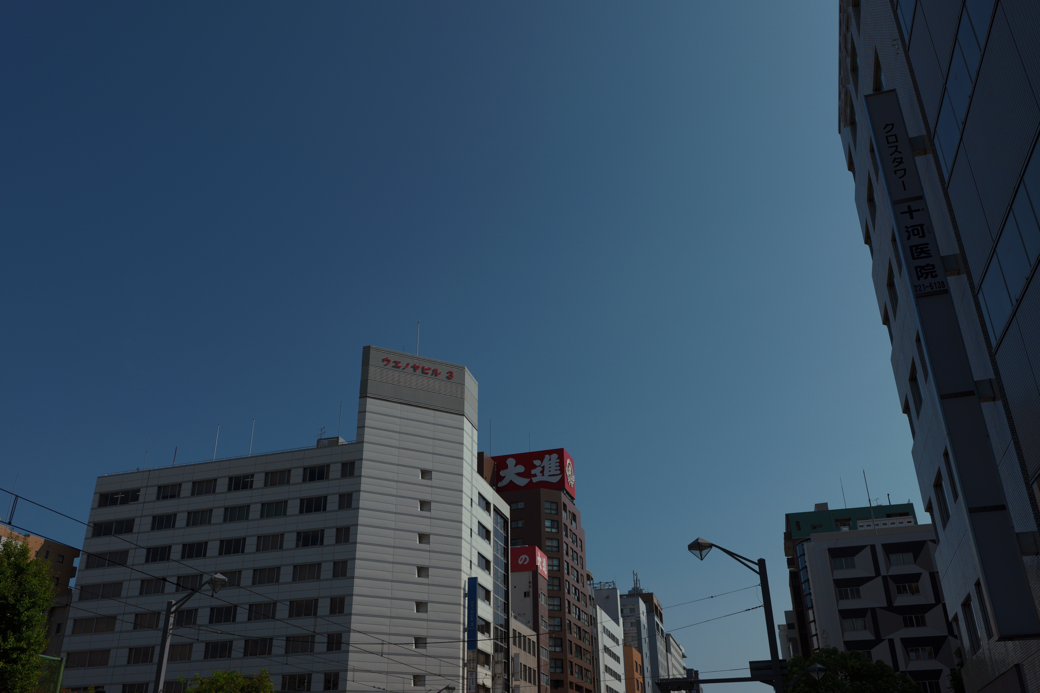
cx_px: 520
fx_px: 867
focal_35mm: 30
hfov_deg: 61.9
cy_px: 346
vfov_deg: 43.6
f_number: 8
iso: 640
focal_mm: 30
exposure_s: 1/3200
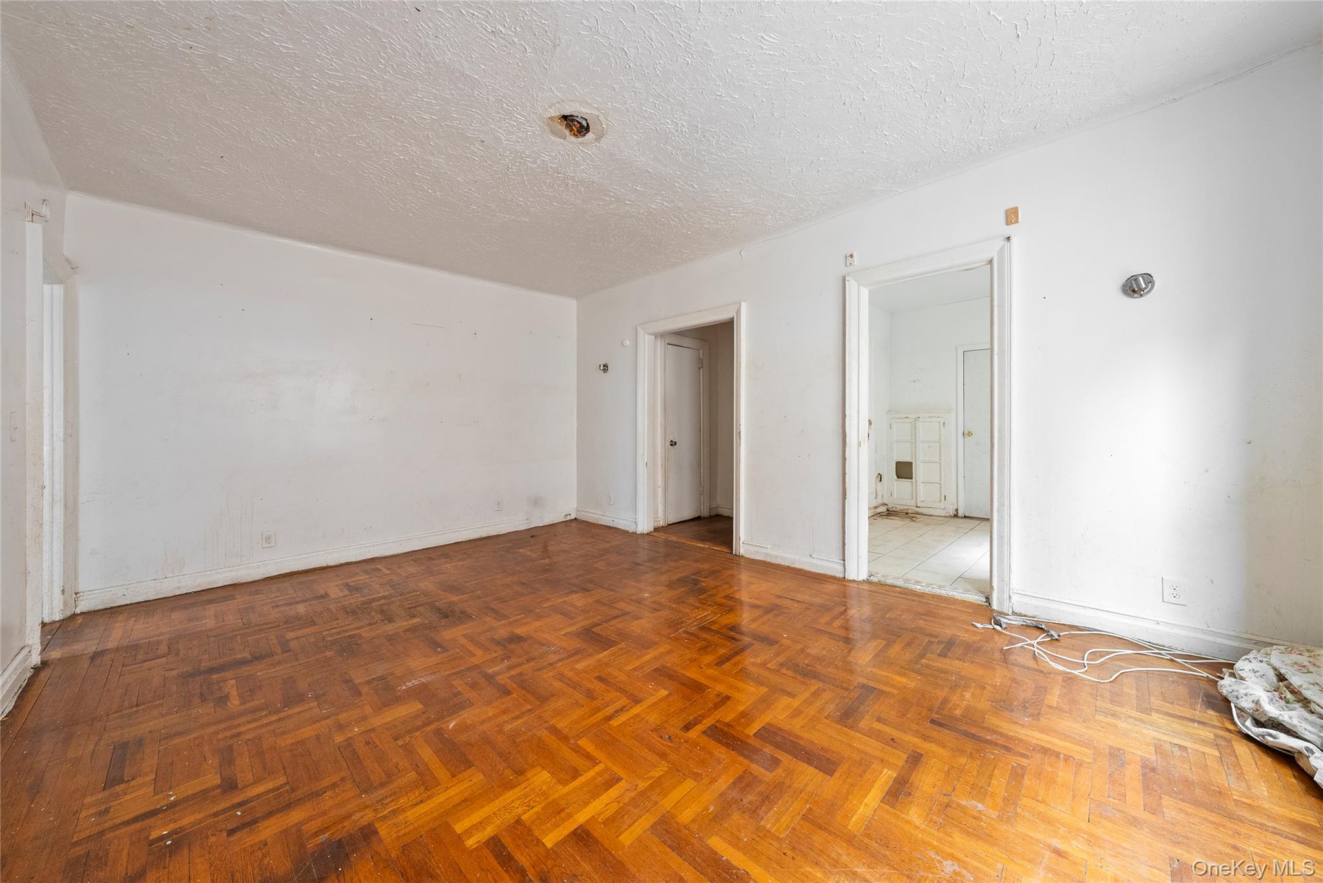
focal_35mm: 12
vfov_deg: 90.1
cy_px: 442
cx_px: 662
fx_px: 441
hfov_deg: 112.6
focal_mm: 12
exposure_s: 1/1.67
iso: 800
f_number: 8
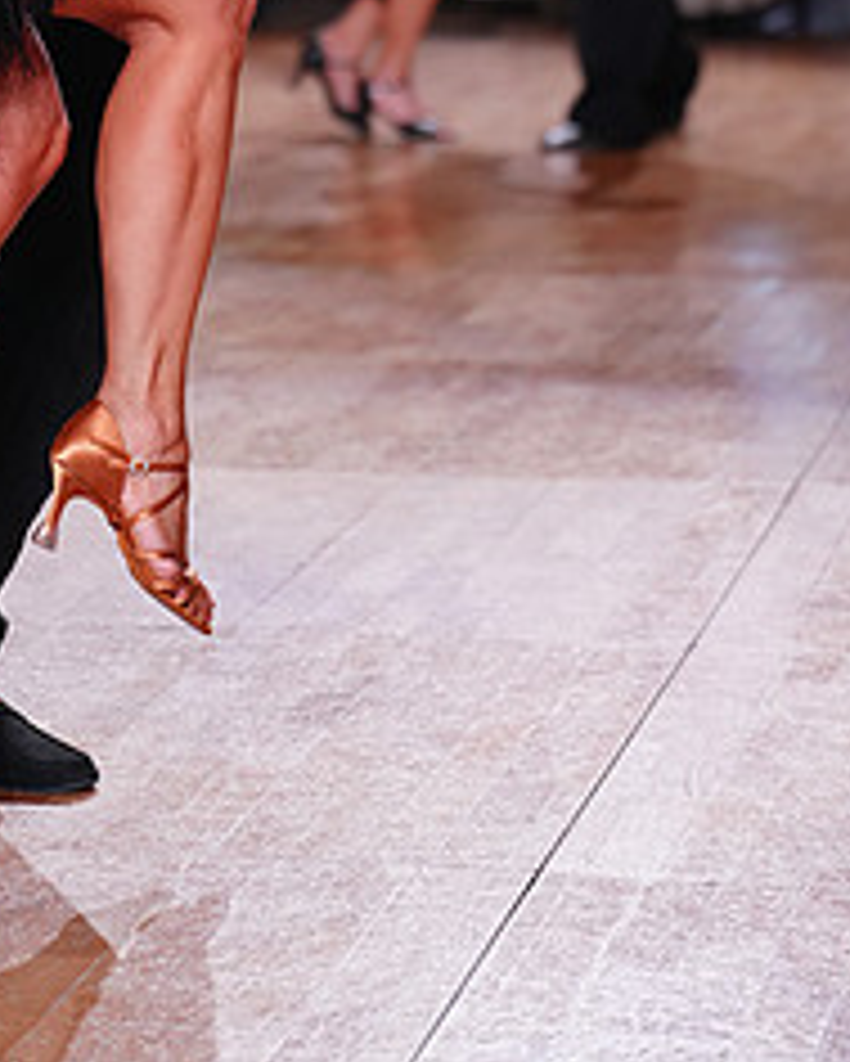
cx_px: 119
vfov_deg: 10.5
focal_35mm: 180
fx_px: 5657
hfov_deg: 8.6
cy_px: -238
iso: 1000
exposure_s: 1/400
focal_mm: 78
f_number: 2.8
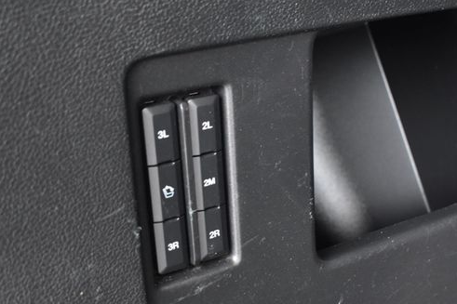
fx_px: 770
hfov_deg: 33.1
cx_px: 236
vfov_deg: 22.3
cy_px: 197
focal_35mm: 61
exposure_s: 1/15
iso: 1600
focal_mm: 31
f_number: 5
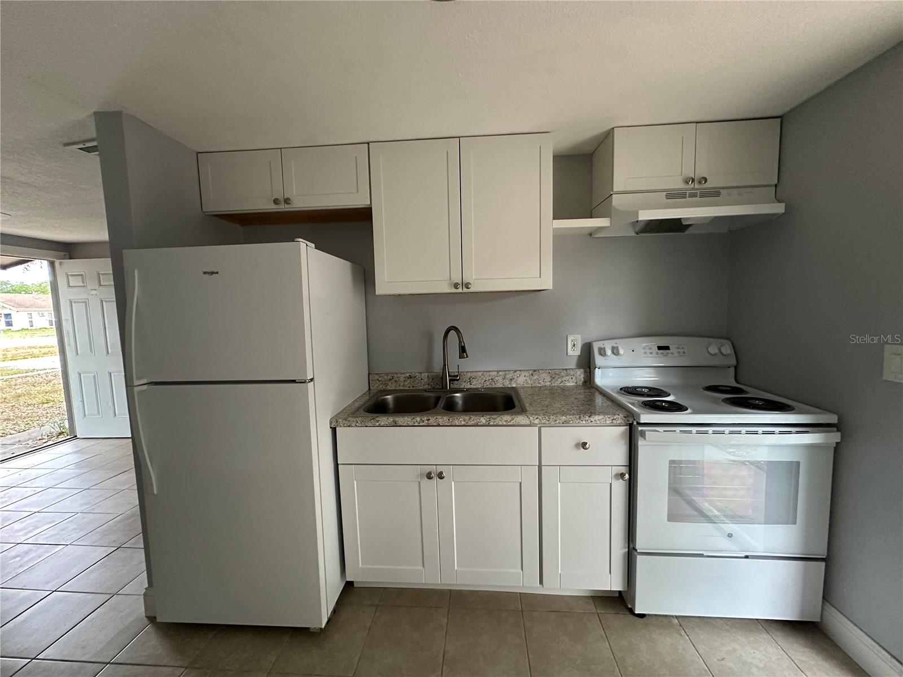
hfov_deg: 102.1
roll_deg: +1.7
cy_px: 338
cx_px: 452
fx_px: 365
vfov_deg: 85.7
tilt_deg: -4.5
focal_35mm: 14
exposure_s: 1/60
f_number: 2.2
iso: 500
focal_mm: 2.22
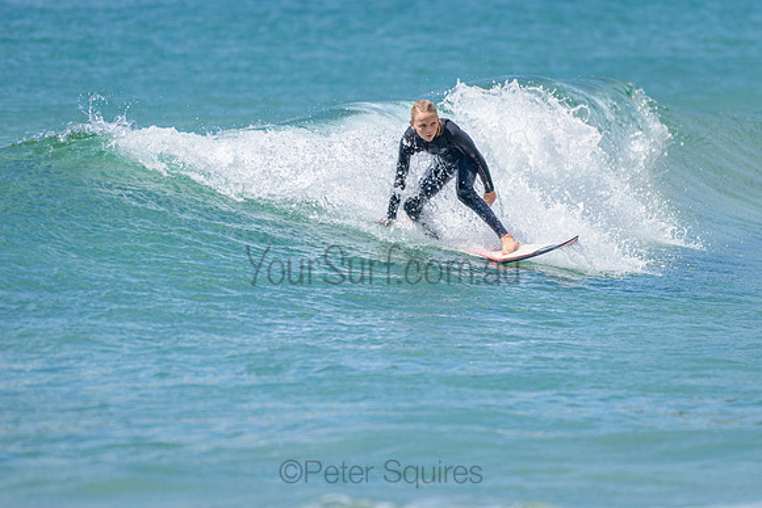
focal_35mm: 613
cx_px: 467
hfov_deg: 3.4
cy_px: 196
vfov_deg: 2.2
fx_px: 12984
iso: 400
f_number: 5.6
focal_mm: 500
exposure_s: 1/2000
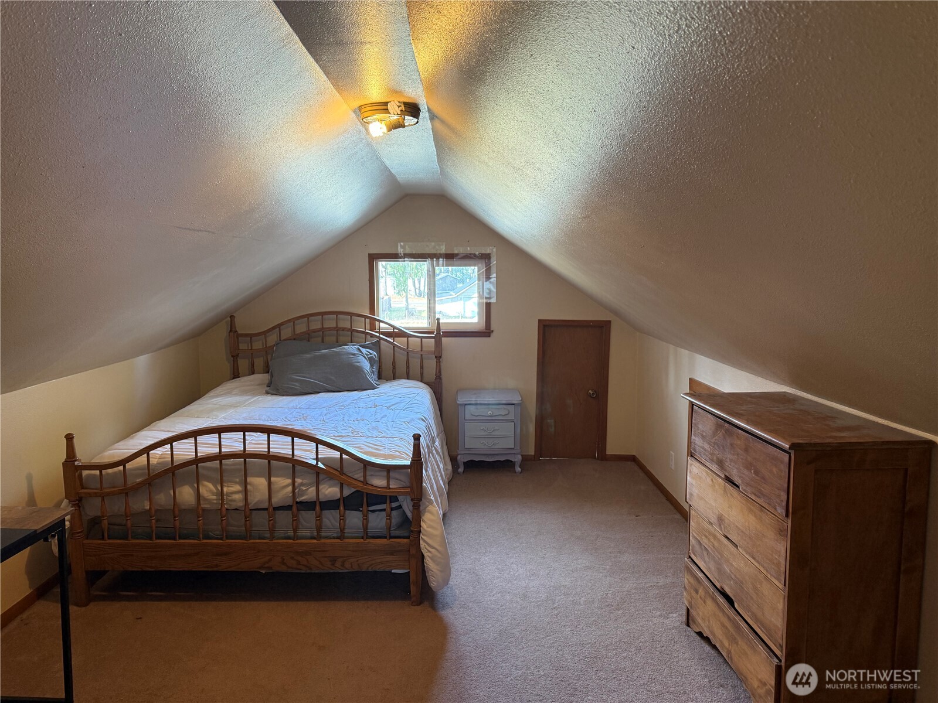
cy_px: 352
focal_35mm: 24
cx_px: 469
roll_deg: +0.0
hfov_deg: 71.6
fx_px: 650
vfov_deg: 56.8
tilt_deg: -6.7
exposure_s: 1/60
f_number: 1.78
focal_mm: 6.76
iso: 250
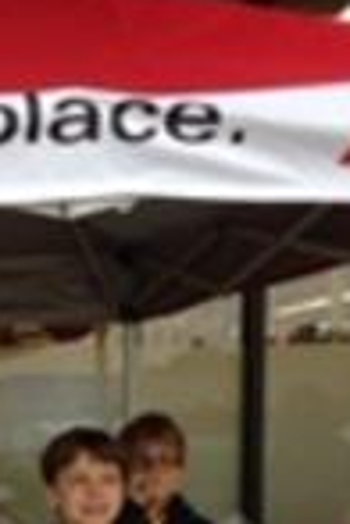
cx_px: -262
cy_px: 556
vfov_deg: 18.2
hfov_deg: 11.7
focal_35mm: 109
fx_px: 1589
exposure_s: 1/123
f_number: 2.4
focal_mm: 4.12
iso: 50
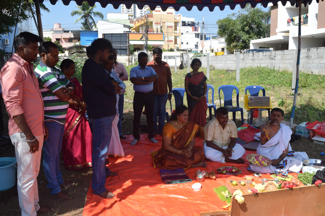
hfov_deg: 61.9
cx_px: 162
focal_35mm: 30
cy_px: 108
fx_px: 271
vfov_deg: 43.6
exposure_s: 1/320
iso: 200
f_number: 9
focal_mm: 20
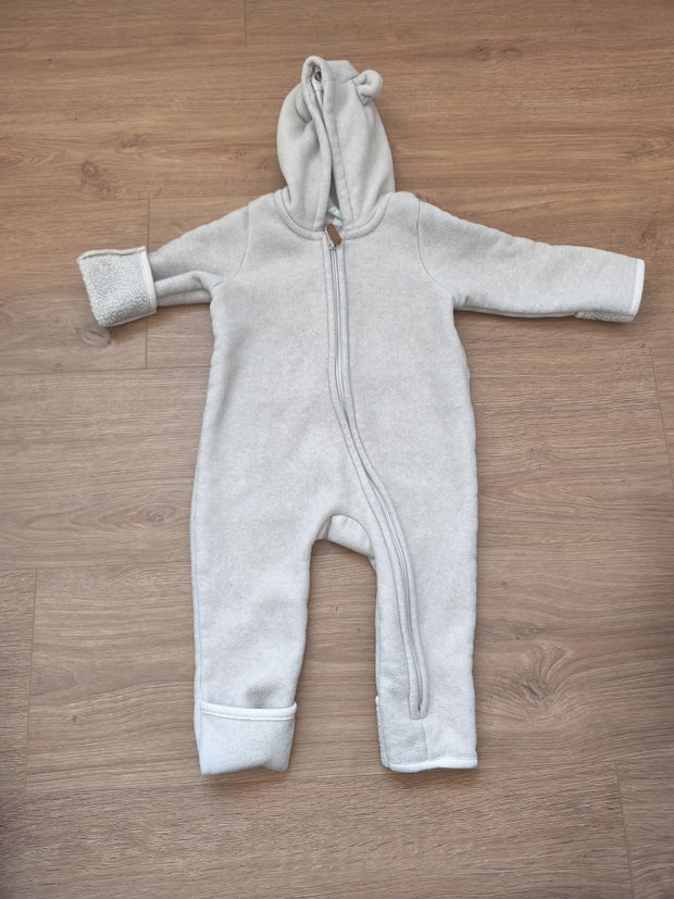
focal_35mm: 23
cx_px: 337
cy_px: 450
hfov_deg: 58.9
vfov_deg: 73.9
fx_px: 597
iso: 320
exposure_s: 1/100
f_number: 1.6
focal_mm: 6.57
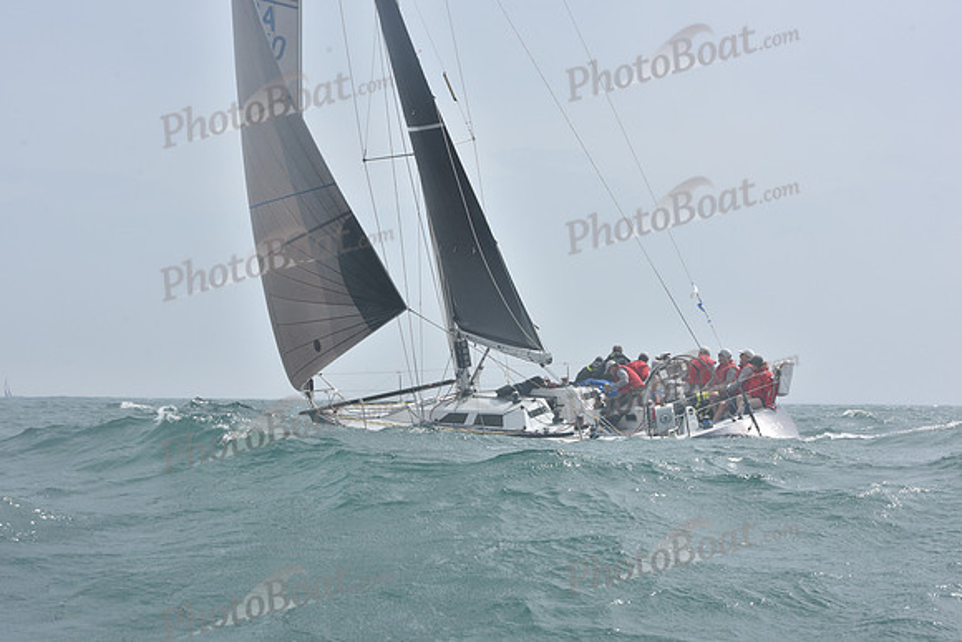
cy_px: 321
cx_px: 481
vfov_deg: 19.5
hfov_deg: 28.8
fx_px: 1871
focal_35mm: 70
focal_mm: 70
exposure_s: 1/800
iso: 320
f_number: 11
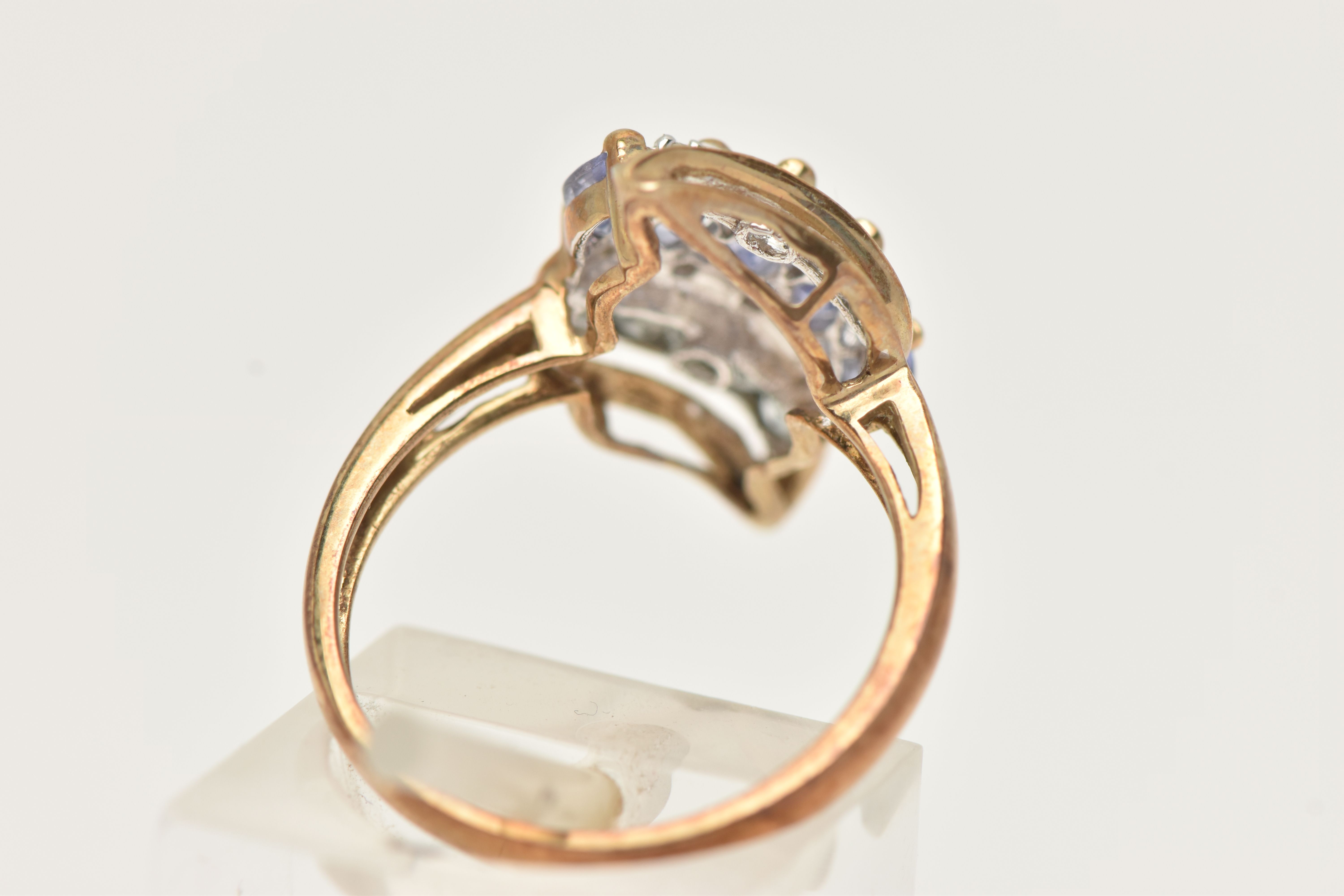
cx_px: 672
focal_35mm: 158
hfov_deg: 13.0
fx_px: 5880
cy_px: 448
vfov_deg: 8.7
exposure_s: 1/100
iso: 400
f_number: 9
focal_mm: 105
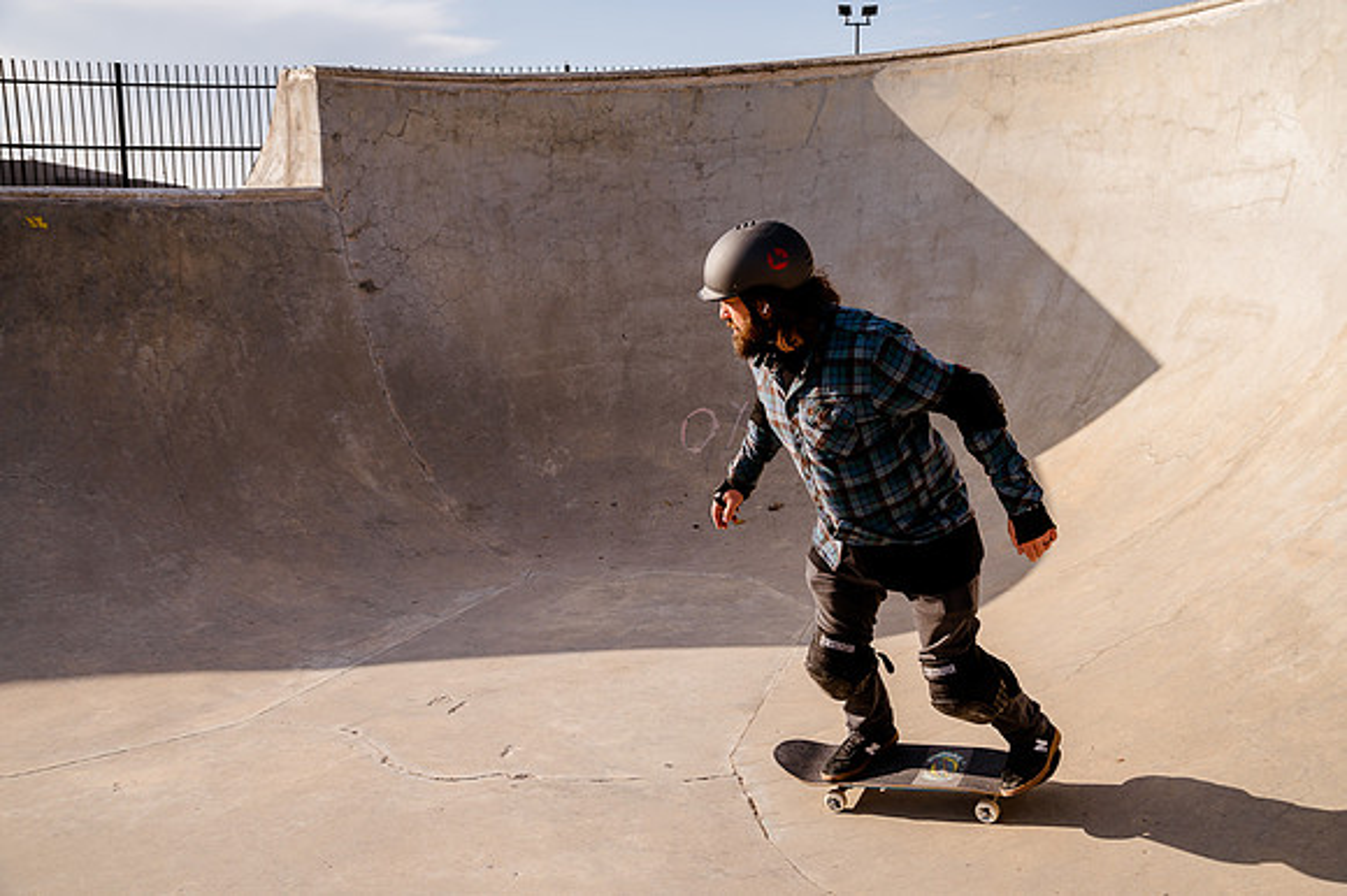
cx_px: 674
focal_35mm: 38
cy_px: 448
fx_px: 1421
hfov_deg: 50.7
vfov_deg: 35.0
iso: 200
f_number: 7.1
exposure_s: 1/500
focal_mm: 38
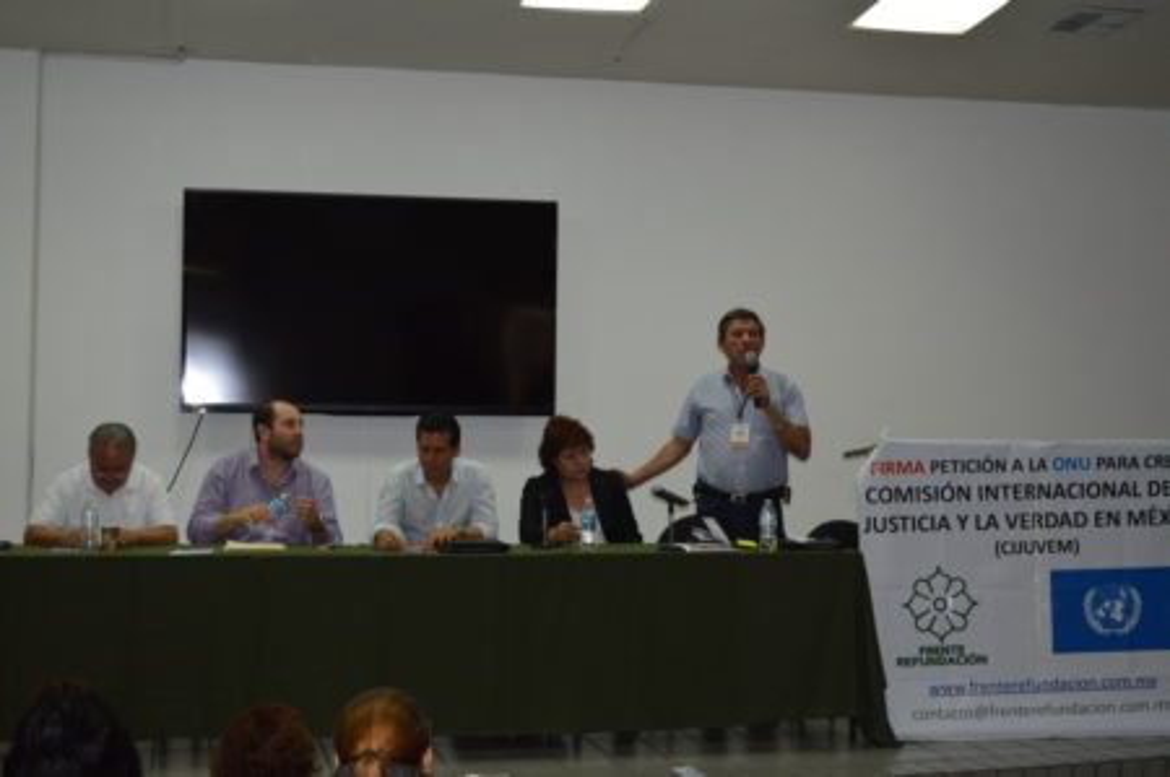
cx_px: 585
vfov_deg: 25.0
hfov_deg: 36.9
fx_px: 1753
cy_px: 388
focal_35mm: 54
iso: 640
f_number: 5
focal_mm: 36
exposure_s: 1/60
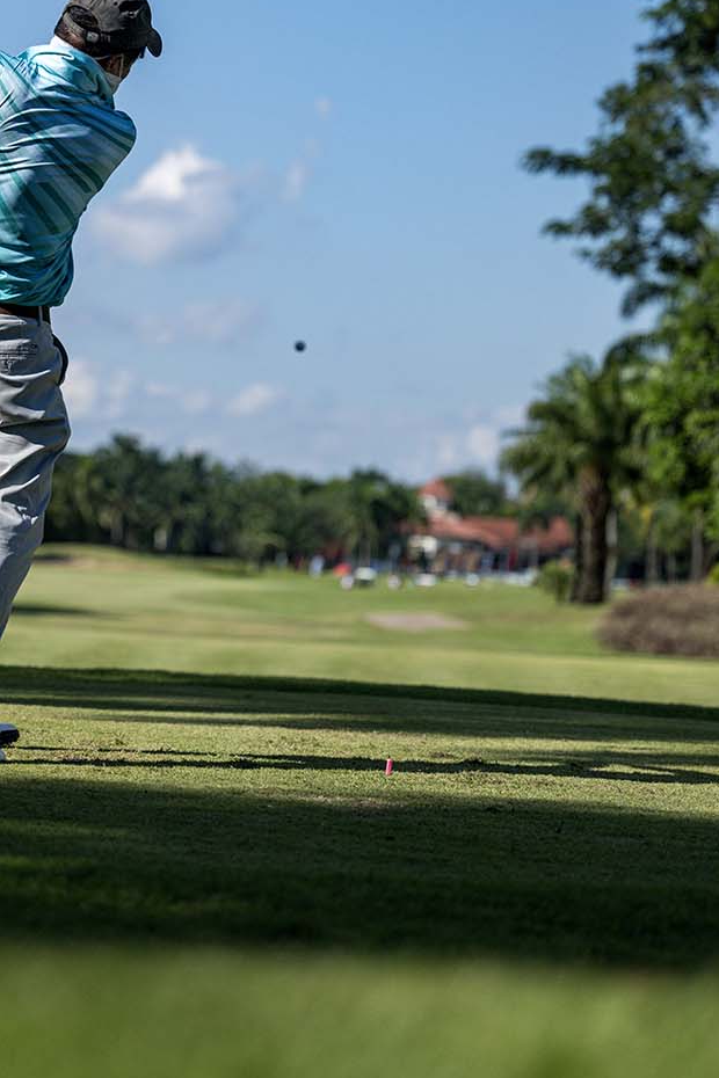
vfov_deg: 16.1
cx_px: 166
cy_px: 269
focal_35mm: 127
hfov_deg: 10.8
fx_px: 3804
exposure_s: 1/12800
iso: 220
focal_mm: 82
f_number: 2.8
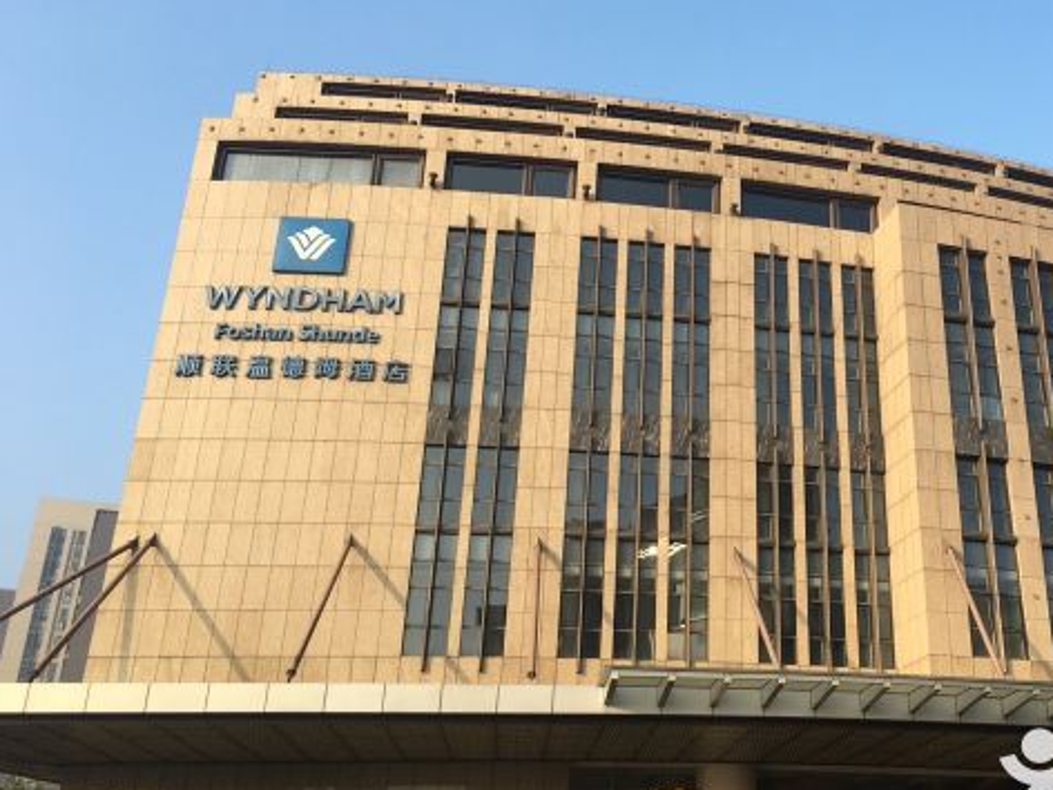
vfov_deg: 33.5
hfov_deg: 42.6
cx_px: 779
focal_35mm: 43
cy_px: 311
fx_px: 1308
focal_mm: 4.15
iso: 25
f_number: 2.2
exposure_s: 1/680
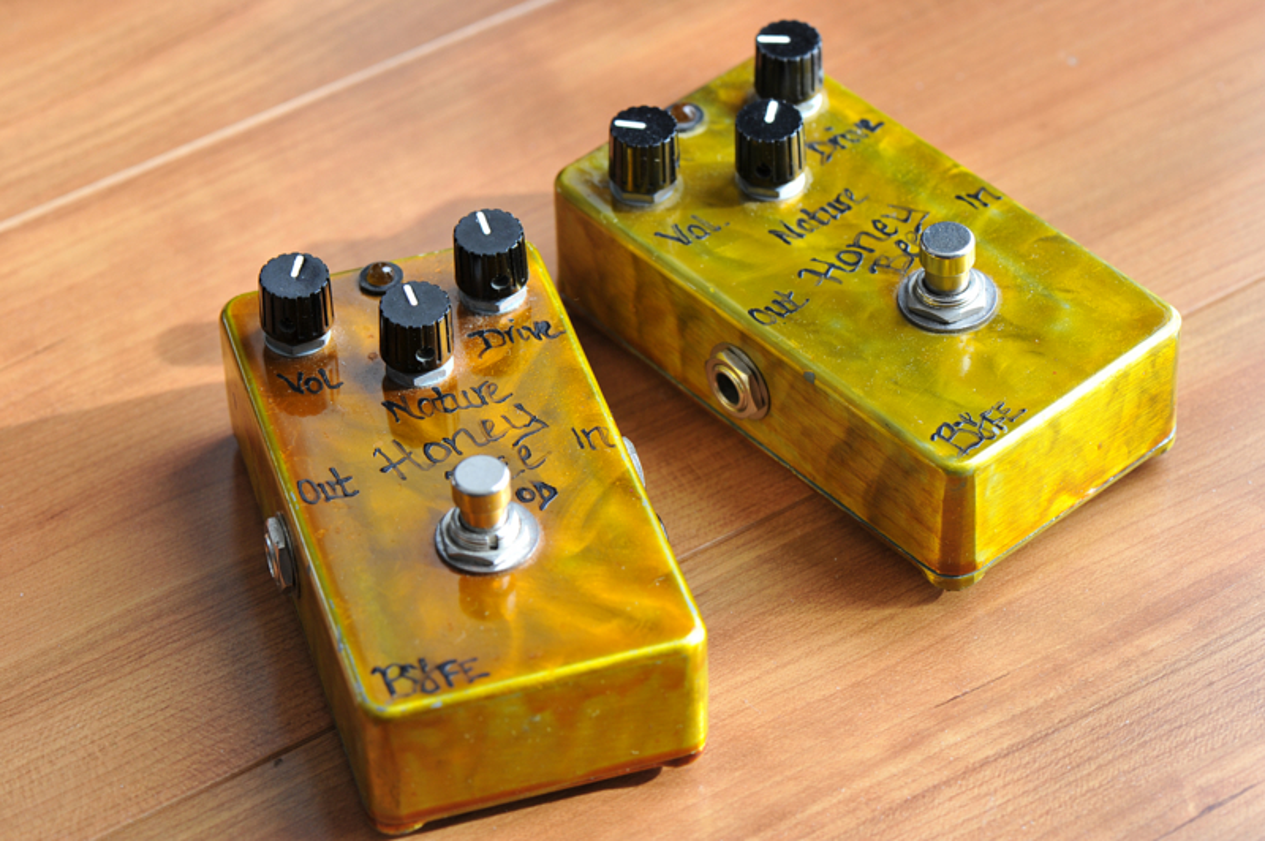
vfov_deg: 13.0
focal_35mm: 105
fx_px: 3686
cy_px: 420
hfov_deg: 19.5
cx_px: 632
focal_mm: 105
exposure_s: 1/40
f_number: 10
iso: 800
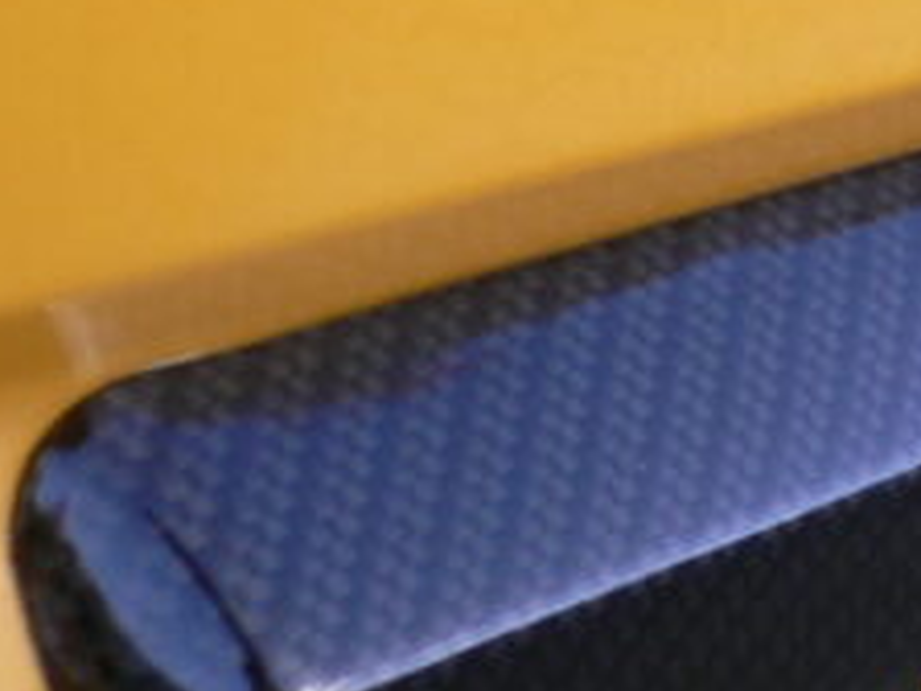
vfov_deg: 11.7
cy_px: -8
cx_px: 1336
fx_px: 3326
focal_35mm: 125
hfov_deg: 14.8
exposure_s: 1/160
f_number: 2.8
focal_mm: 5.8
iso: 80
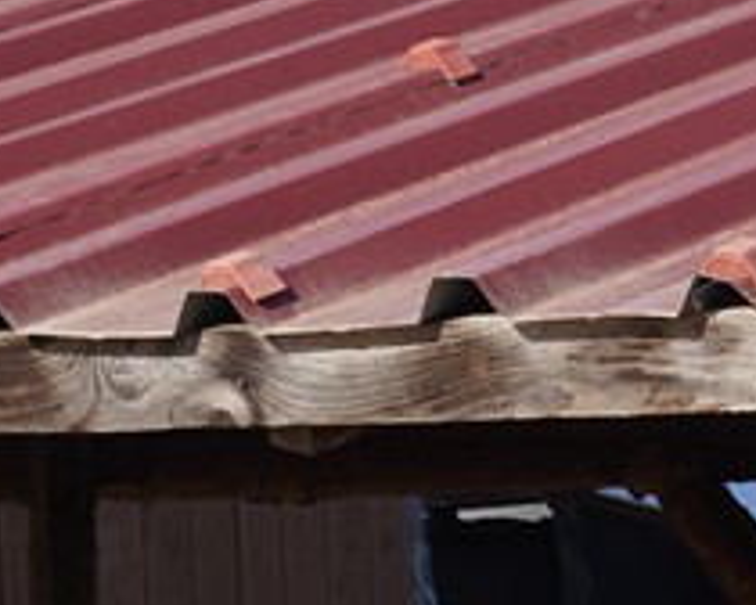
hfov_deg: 6.1
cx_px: 2131
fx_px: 6601
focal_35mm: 295
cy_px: 1538
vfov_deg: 5.1
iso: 100
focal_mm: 33
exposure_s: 1/100
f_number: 11
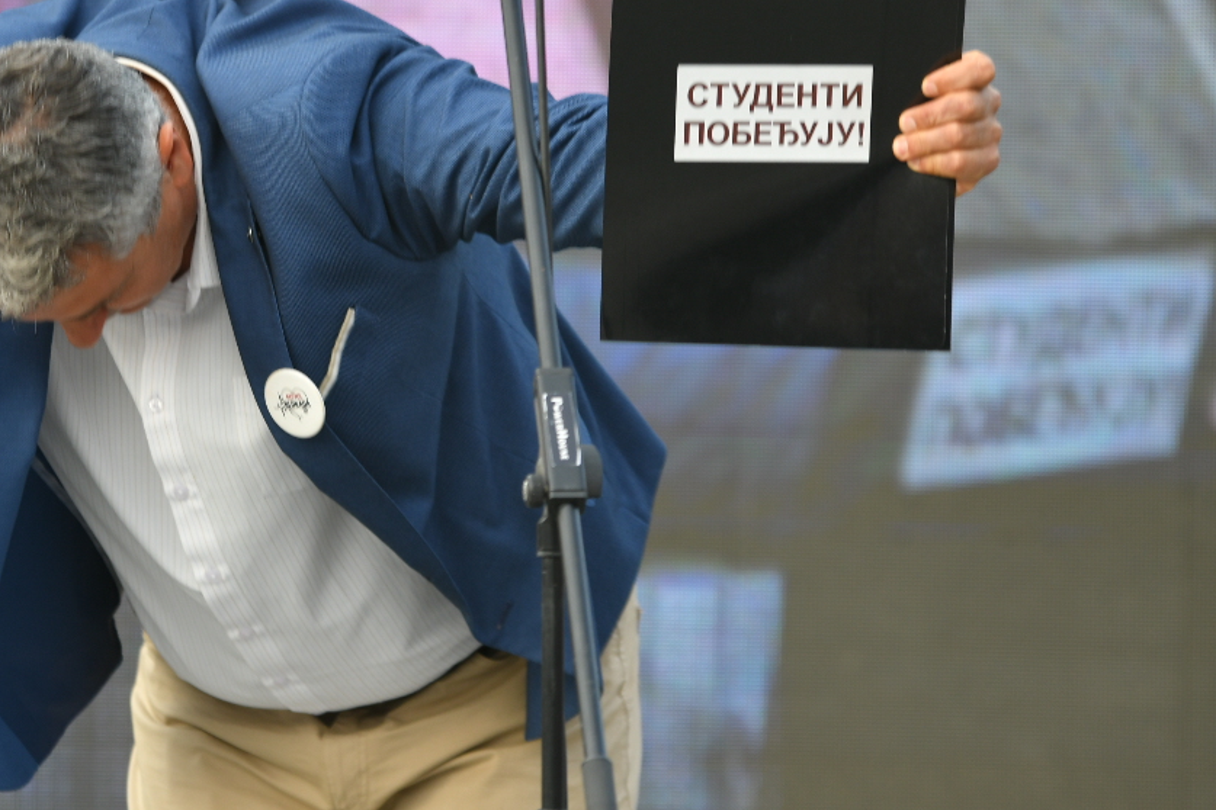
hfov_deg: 5.7
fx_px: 12091
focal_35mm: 358
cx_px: 167
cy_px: 325
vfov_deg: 3.8
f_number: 4
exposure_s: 1/250
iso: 200
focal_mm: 185
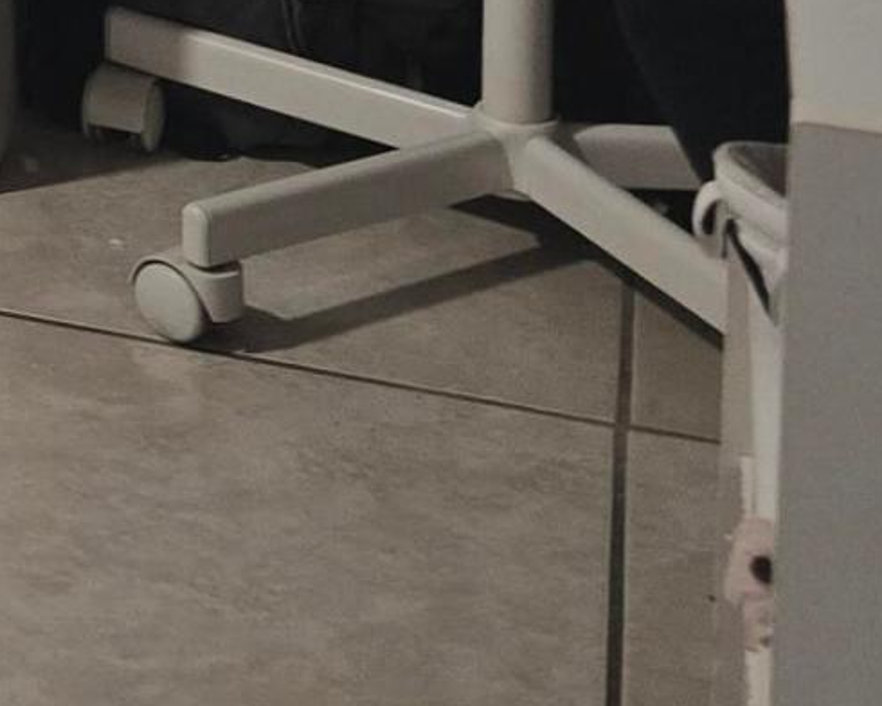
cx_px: -1559
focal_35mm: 132
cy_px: -803
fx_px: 3446
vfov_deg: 10.5
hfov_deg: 11.0
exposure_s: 1/60
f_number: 1.7
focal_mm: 6.3
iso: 640
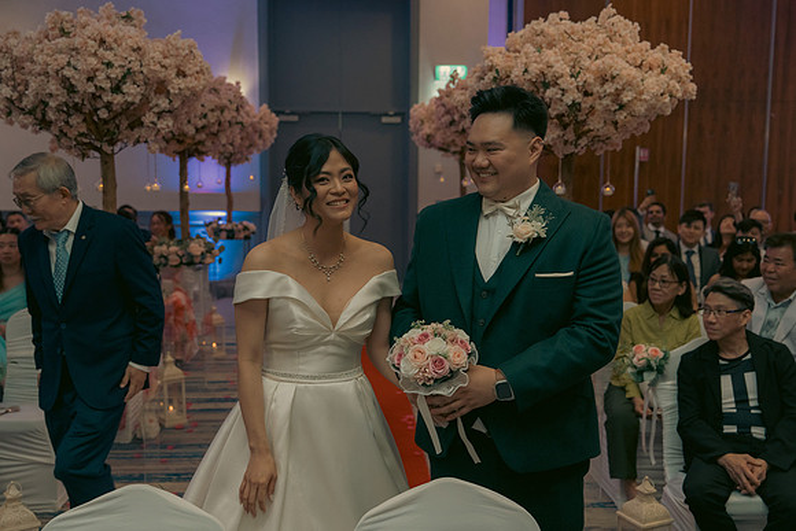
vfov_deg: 35.1
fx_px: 840
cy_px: 266
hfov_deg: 50.7
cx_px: 398
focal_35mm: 38
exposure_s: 1/160
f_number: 3.5
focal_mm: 38
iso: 2500
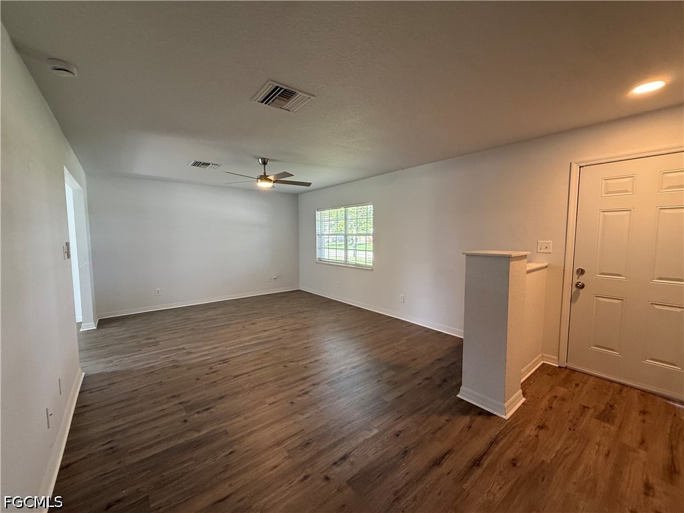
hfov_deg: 102.1
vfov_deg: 85.7
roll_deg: -0.2
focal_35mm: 14
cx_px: 342
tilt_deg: -5.3
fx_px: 277
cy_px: 256
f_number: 2.2
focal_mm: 2.22
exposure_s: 1/124
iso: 250
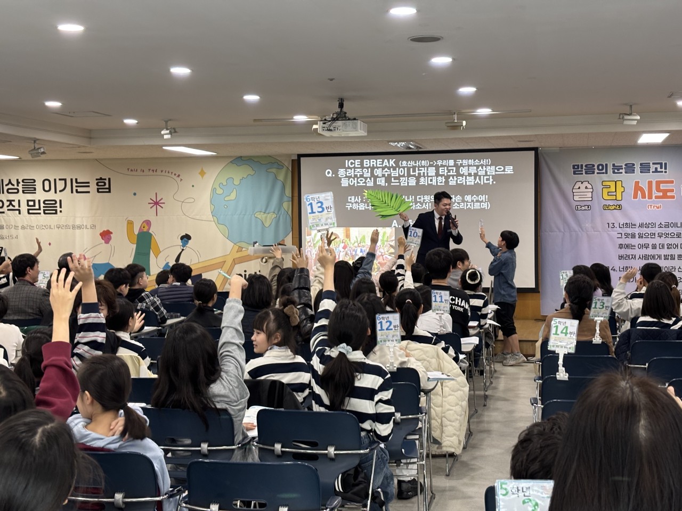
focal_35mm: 52
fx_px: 1024
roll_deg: -0.1
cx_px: 341
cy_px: 256
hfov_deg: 36.8
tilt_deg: -1.4
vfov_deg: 28.0
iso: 100
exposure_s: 1/60
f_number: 1.6
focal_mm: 5.96
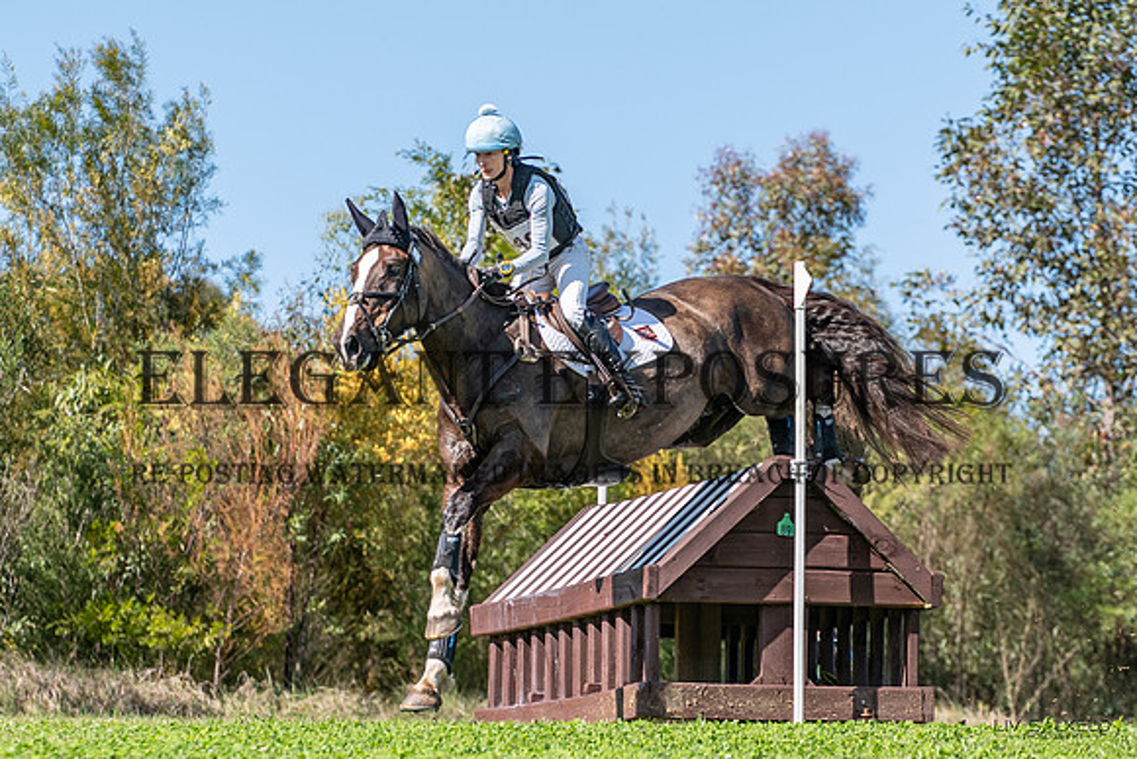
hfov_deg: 9.4
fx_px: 6885
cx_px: 527
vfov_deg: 6.3
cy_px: 386
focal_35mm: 218
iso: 160
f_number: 3.5
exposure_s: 1/2000
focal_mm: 135
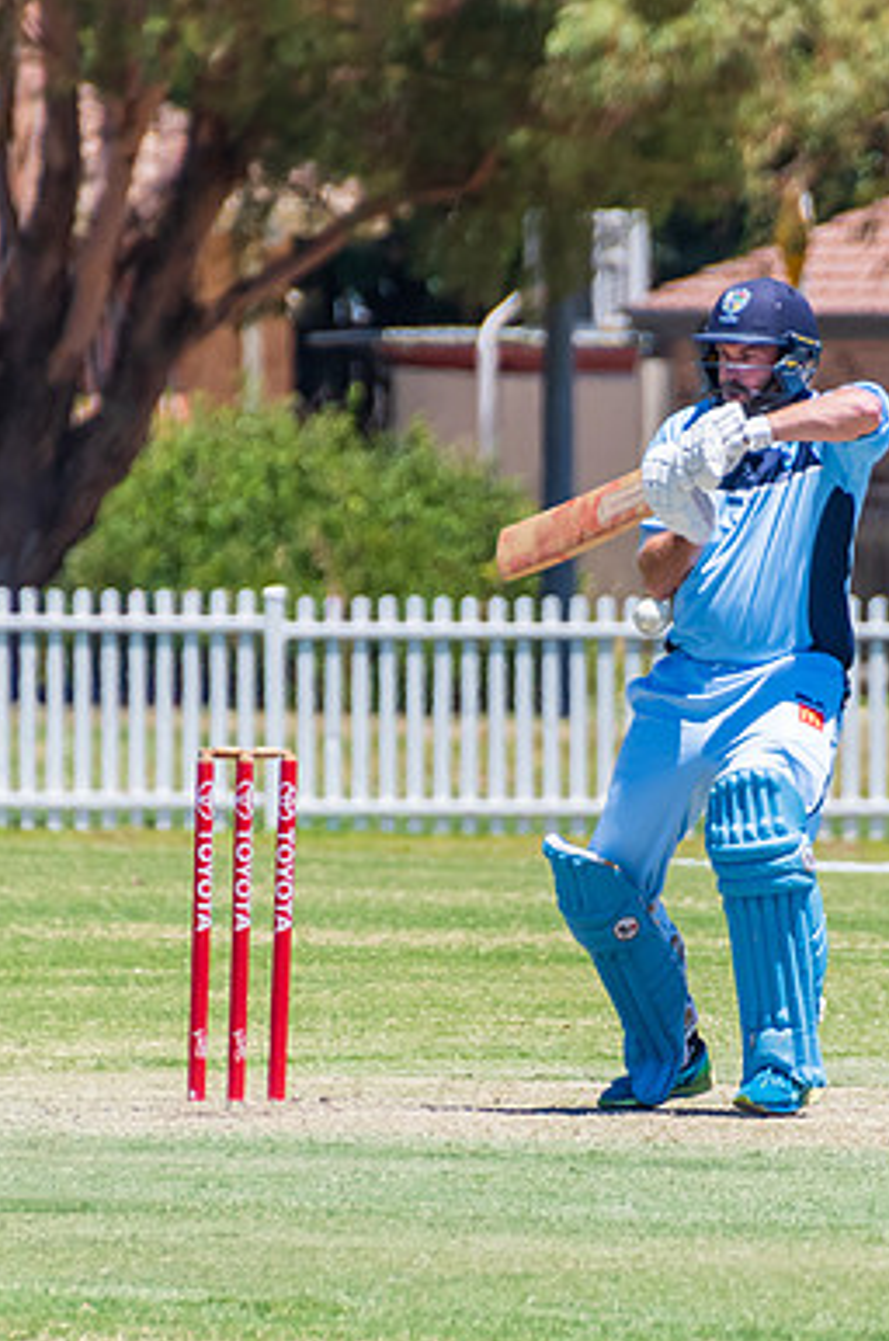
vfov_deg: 1.7
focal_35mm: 1251
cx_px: 642
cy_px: 701
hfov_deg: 1.1
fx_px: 46503
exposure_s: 1/2000
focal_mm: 400
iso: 400
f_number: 6.3
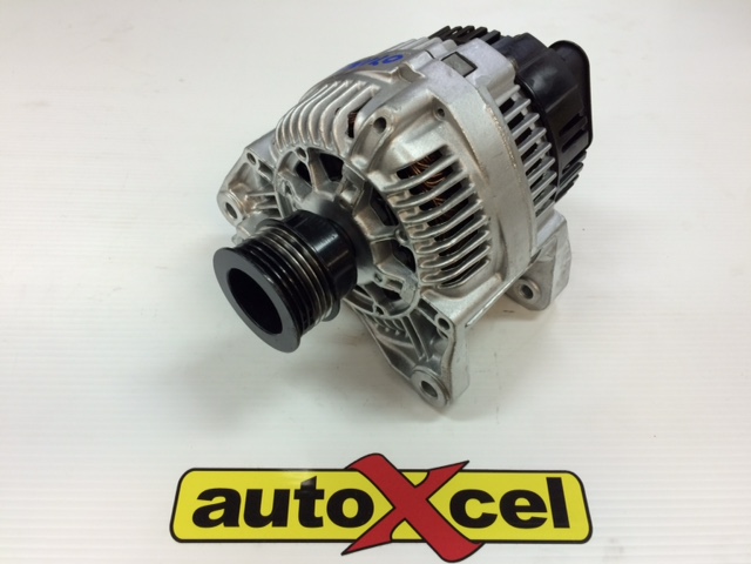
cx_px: 376
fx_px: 629
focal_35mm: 29
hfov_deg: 61.7
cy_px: 282
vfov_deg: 48.2
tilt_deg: -49.4
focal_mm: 4.15
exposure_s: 1/33
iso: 40
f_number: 2.2
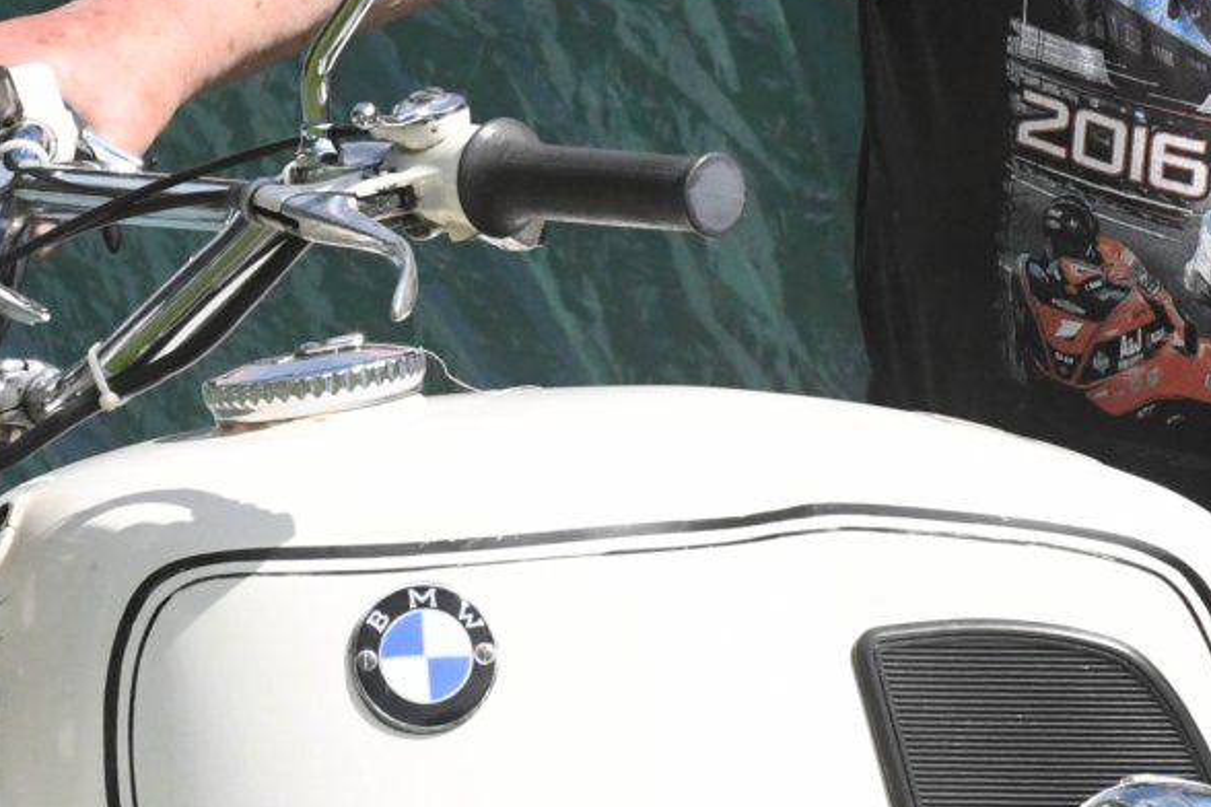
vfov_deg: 1.9
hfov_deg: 2.9
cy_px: -240
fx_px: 23739
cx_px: 952
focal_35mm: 706
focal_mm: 135
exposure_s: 1/4000
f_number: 9
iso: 3200
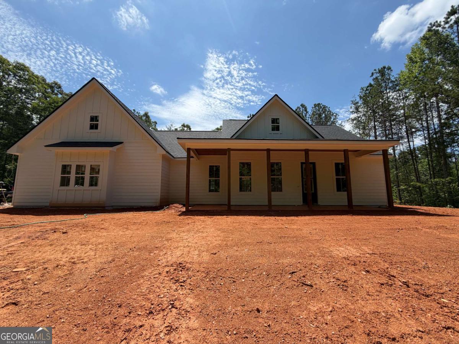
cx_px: 230
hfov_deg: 102.1
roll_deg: -0.5
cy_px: 172
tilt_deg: +8.7
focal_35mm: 14
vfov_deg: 85.7
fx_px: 186
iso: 20
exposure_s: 1/928
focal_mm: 2.22
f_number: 2.2
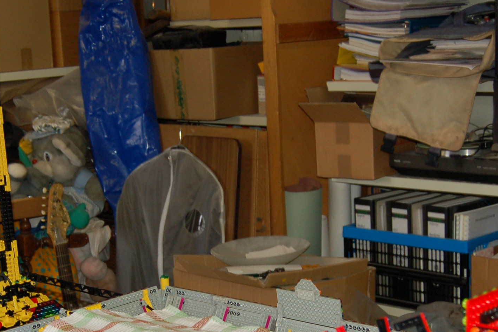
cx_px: 225
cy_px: 247
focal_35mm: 76
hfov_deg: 26.6
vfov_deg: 17.8
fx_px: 1051
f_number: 4
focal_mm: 24
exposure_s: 1/60
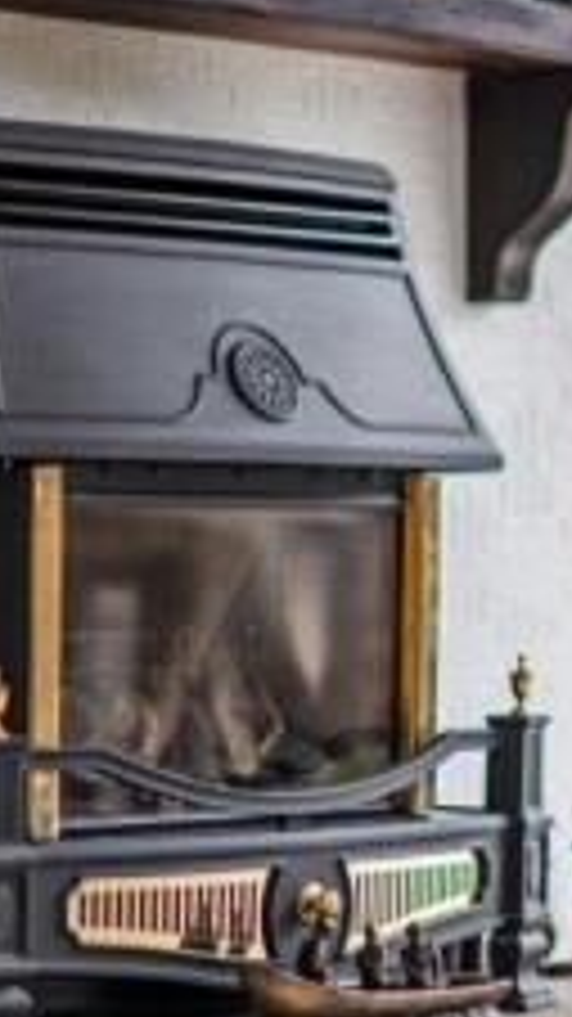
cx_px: 662
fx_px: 4102
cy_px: 457
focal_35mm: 152
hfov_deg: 7.9
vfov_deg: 14.1
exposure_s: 1/800
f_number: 1.4
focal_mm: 50
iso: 320
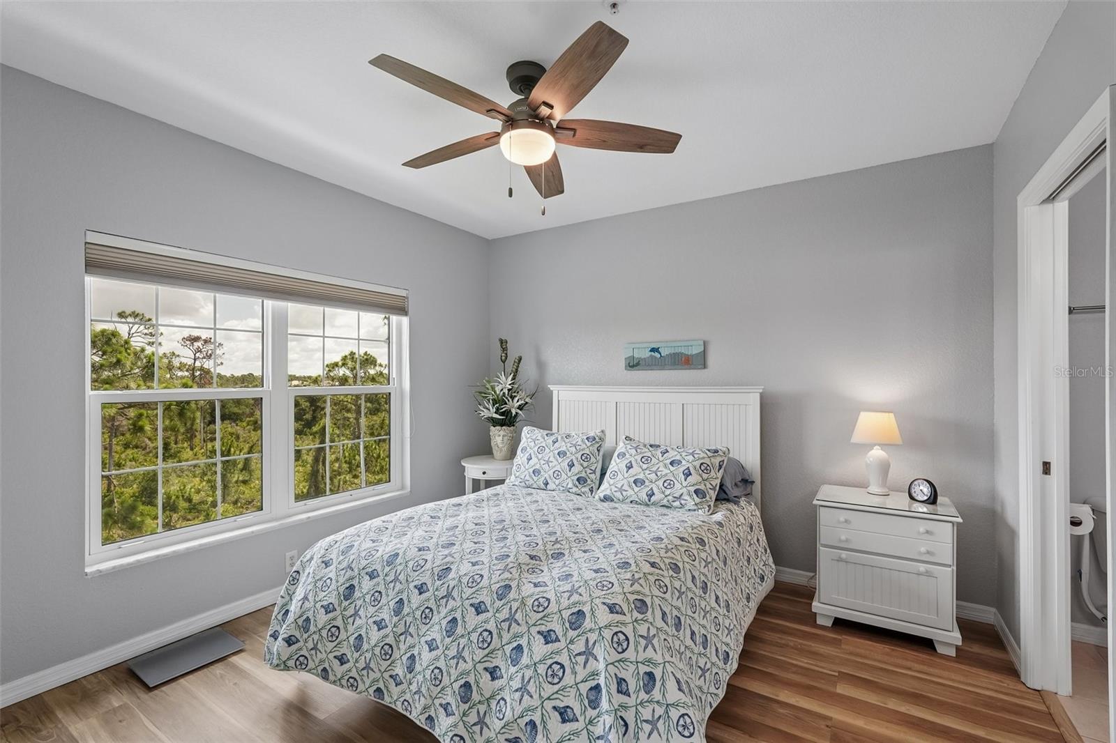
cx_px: 558
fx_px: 511
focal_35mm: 16
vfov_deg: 72.0
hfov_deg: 95.0
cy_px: 372
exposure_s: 1/60
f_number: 8
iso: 400
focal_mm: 16.5
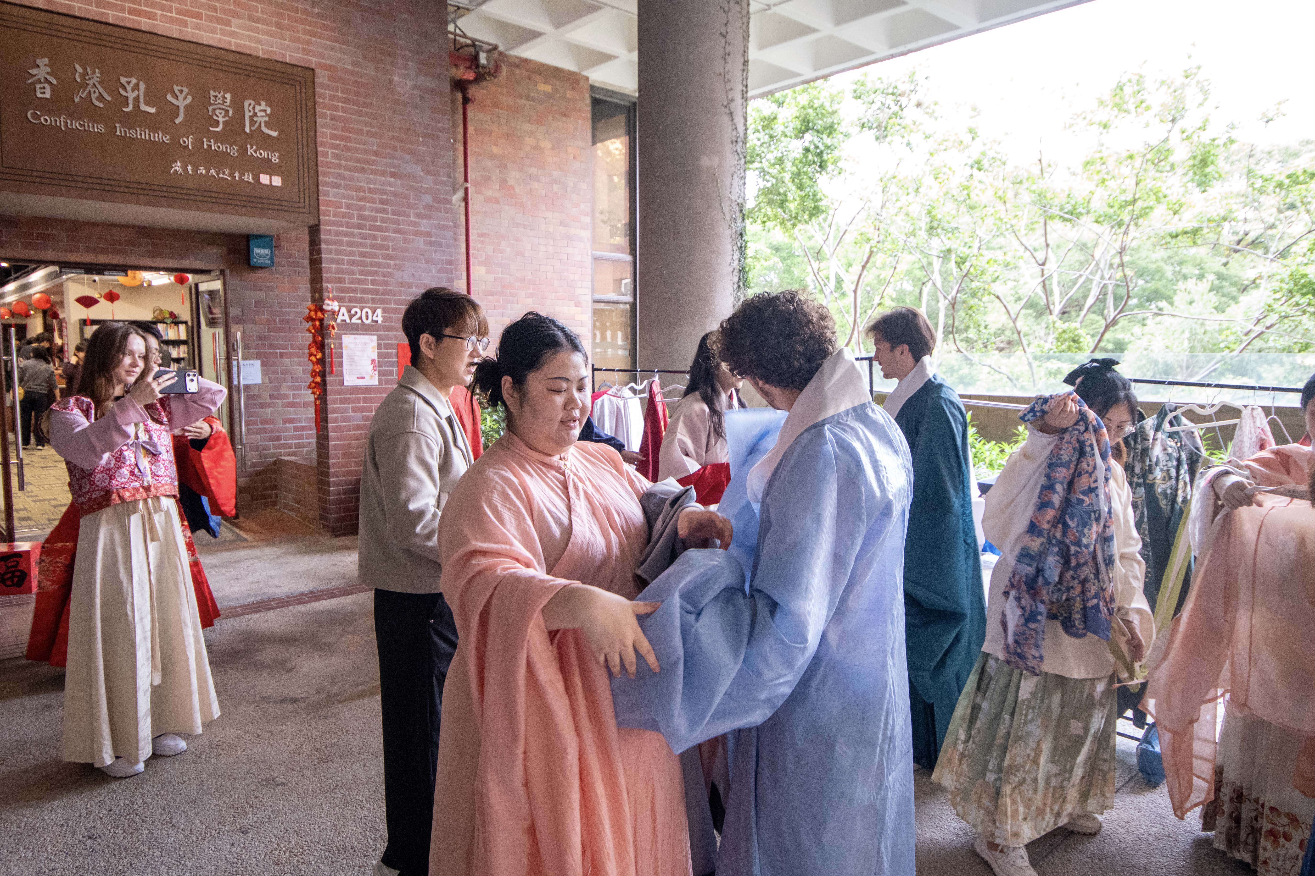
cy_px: 438
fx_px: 822
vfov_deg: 56.1
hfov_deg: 77.3
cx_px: 658
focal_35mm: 22
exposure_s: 1/100
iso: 2500
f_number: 4.5
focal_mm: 15
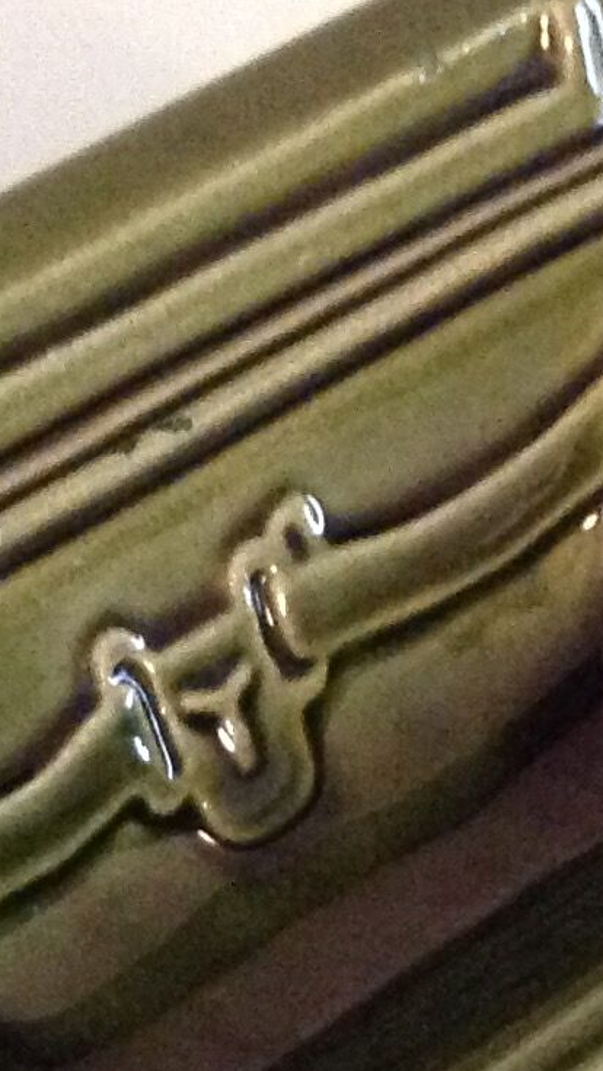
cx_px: 118
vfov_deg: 15.6
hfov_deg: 9.0
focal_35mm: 134
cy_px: 1173
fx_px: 3809
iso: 640
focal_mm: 4.28
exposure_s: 1/15
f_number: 2.4
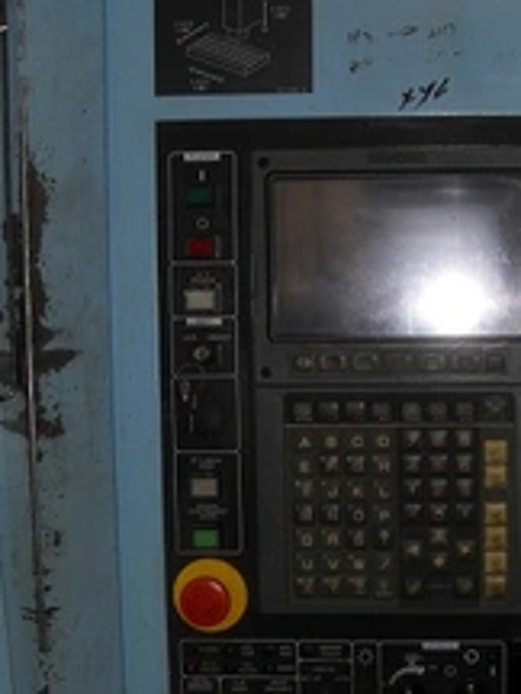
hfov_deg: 23.1
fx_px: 1264
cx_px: 373
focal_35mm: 63
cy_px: 466
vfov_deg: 30.5
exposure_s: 1/45
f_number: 2.8
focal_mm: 6.3
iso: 100
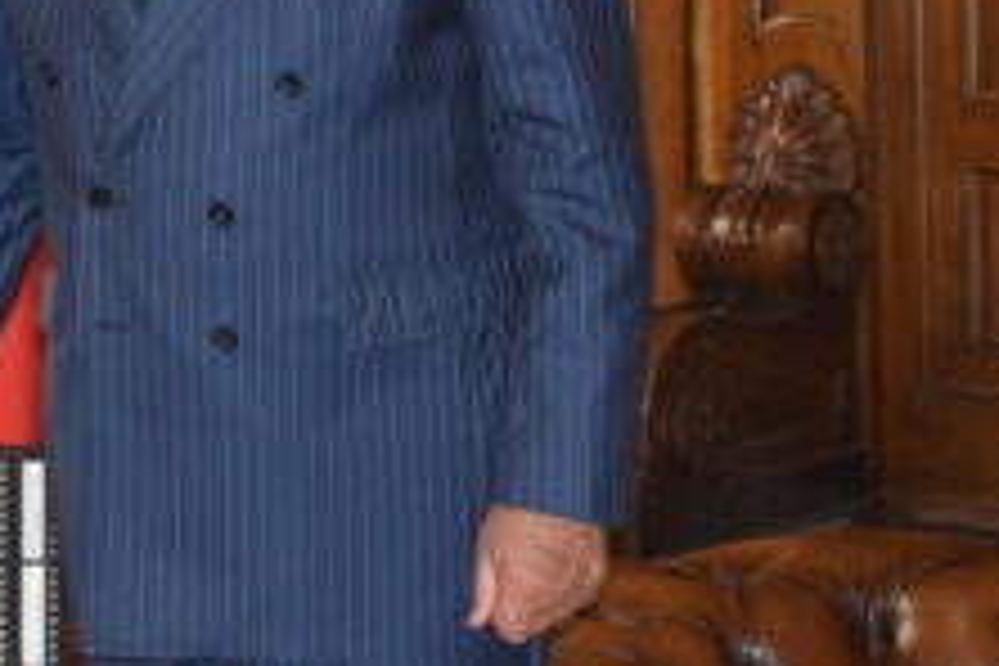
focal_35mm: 141
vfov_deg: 9.6
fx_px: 3912
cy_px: -135
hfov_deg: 13.9
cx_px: -356
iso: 1100
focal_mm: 30
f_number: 4
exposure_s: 1/60
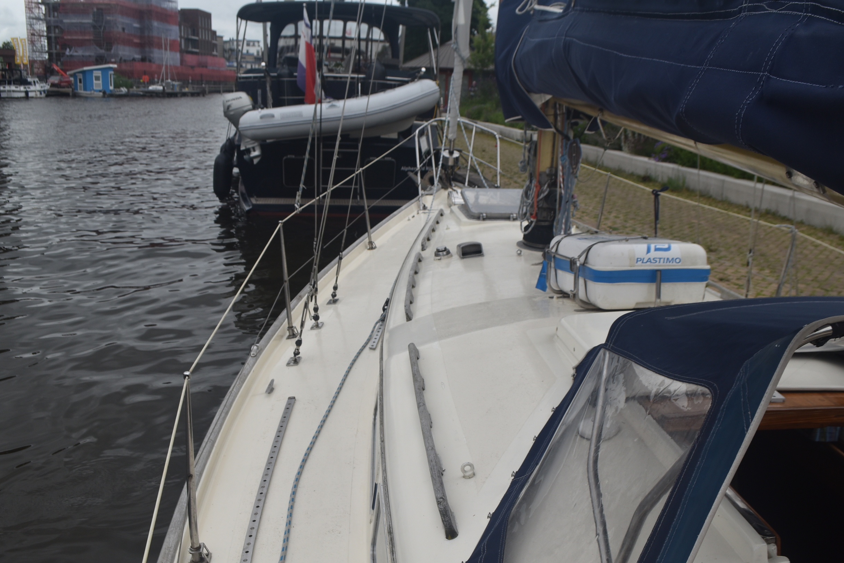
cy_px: 281
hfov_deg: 60.3
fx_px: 727
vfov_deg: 42.3
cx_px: 435
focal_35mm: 31
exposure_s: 1/320
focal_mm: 20
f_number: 9
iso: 200
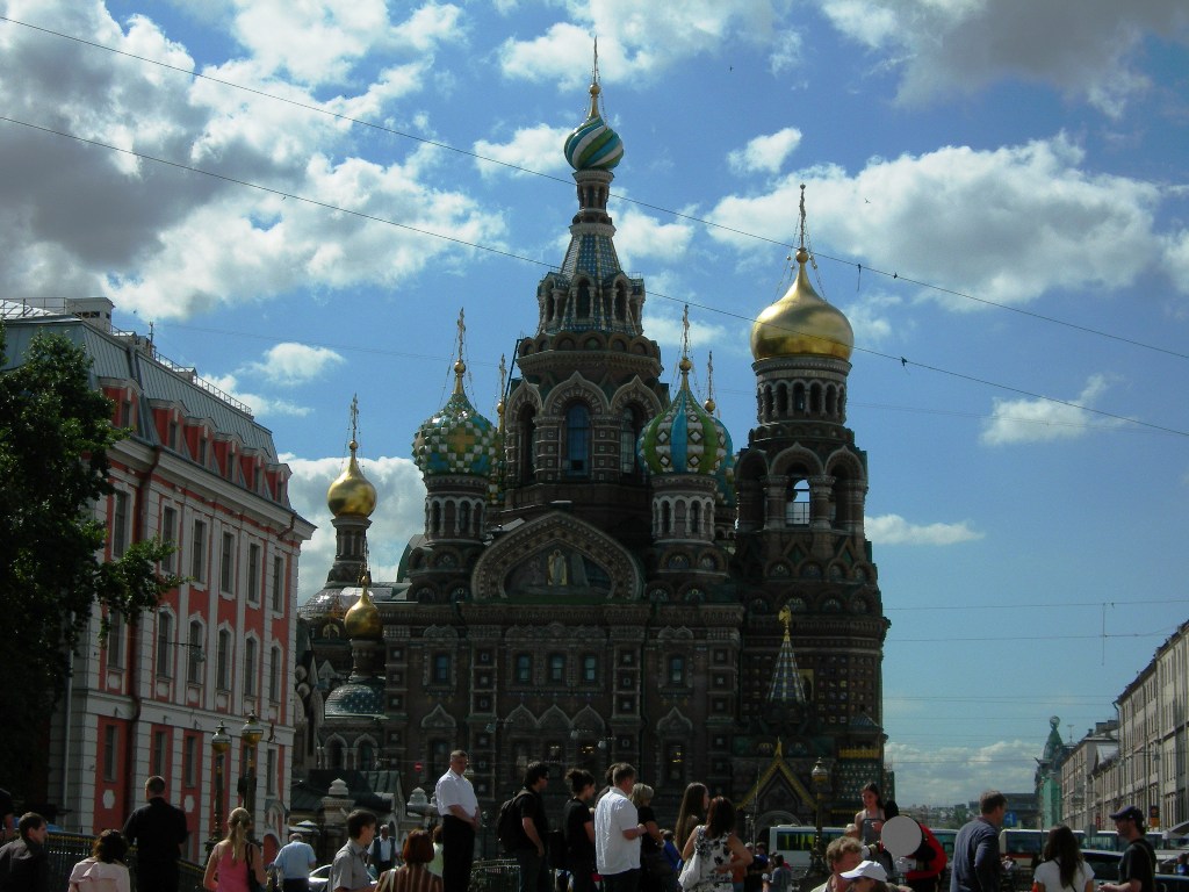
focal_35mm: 72
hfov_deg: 27.0
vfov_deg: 20.4
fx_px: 2473
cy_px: 446
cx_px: 594
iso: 50
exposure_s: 1/902
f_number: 6.3
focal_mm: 14.9
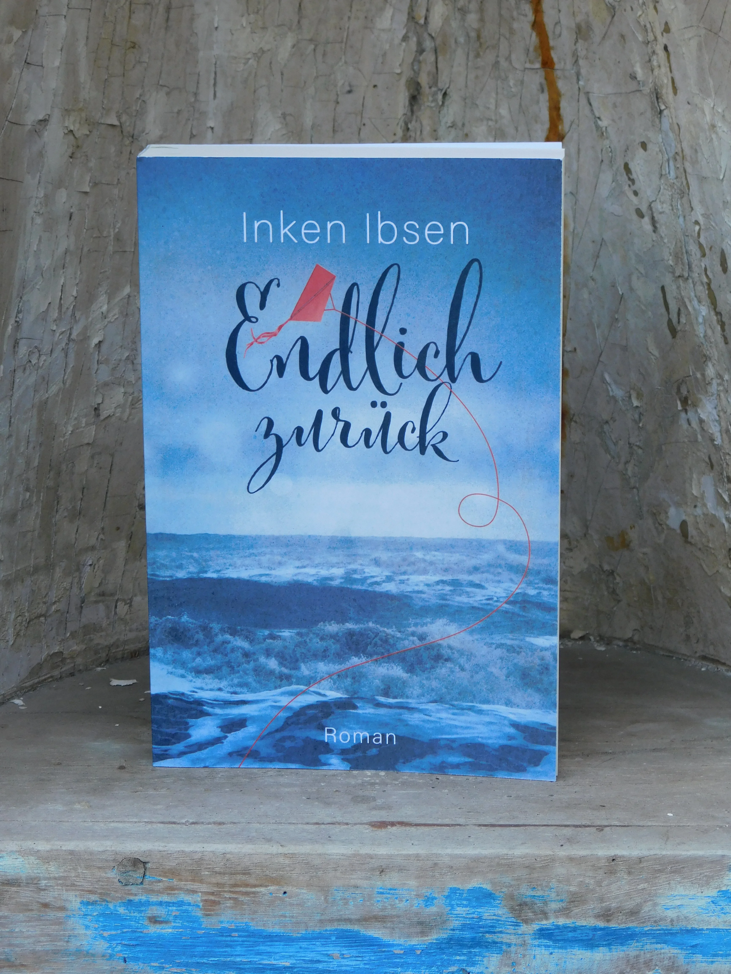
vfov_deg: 19.8
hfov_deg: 14.9
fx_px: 2787
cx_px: 366
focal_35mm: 99
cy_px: 487
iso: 125
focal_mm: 17.6
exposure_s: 1/30
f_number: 4.6
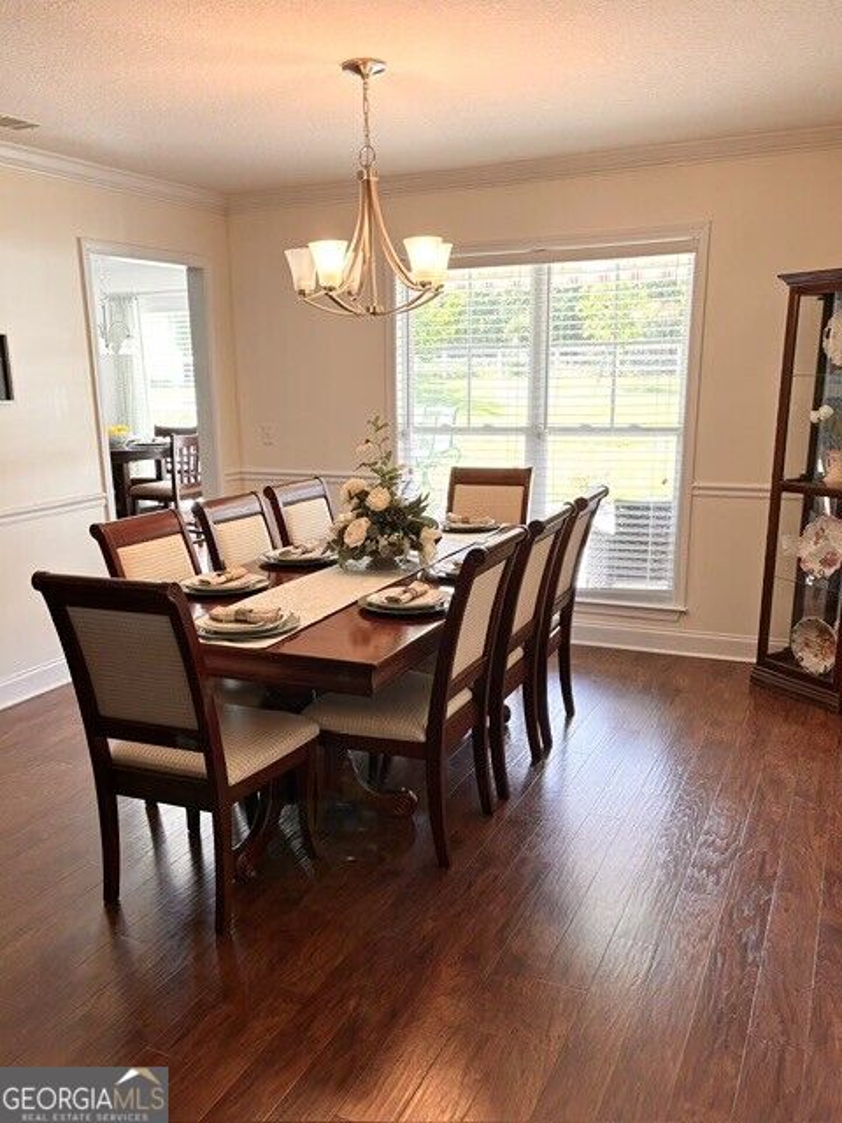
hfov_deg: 53.1
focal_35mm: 26
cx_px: 421
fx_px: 843
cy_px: 562
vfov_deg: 67.3
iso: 125
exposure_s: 1/120
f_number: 1.6
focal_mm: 5.96
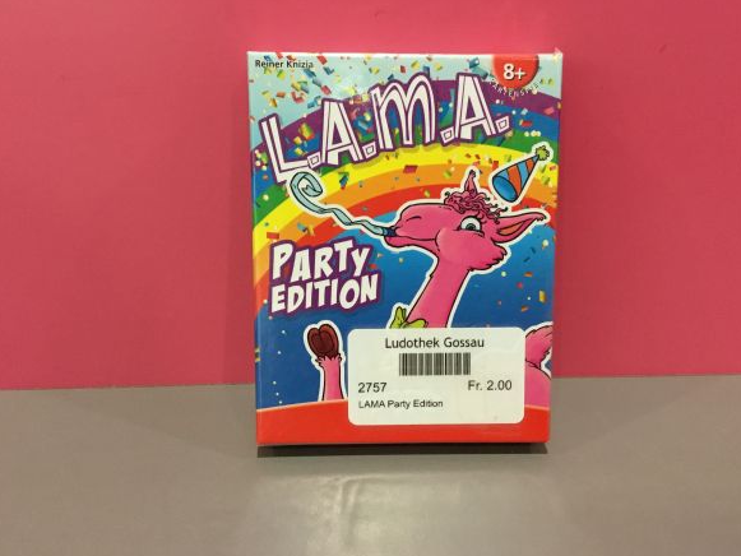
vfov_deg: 44.2
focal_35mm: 32
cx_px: 374
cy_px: 281
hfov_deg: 56.8
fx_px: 685
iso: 200
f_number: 2.4
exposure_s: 1/33
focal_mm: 3.3
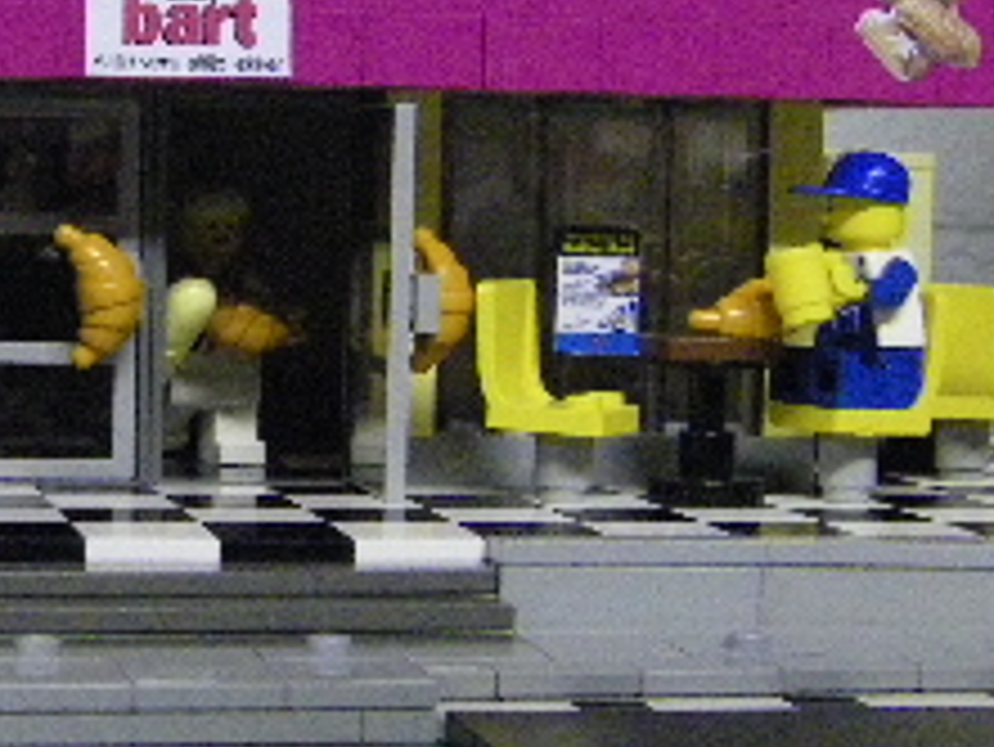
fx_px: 3160
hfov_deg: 17.7
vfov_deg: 13.5
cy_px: 266
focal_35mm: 110
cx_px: 216
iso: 800
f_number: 3.5
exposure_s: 1/30
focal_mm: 6.3
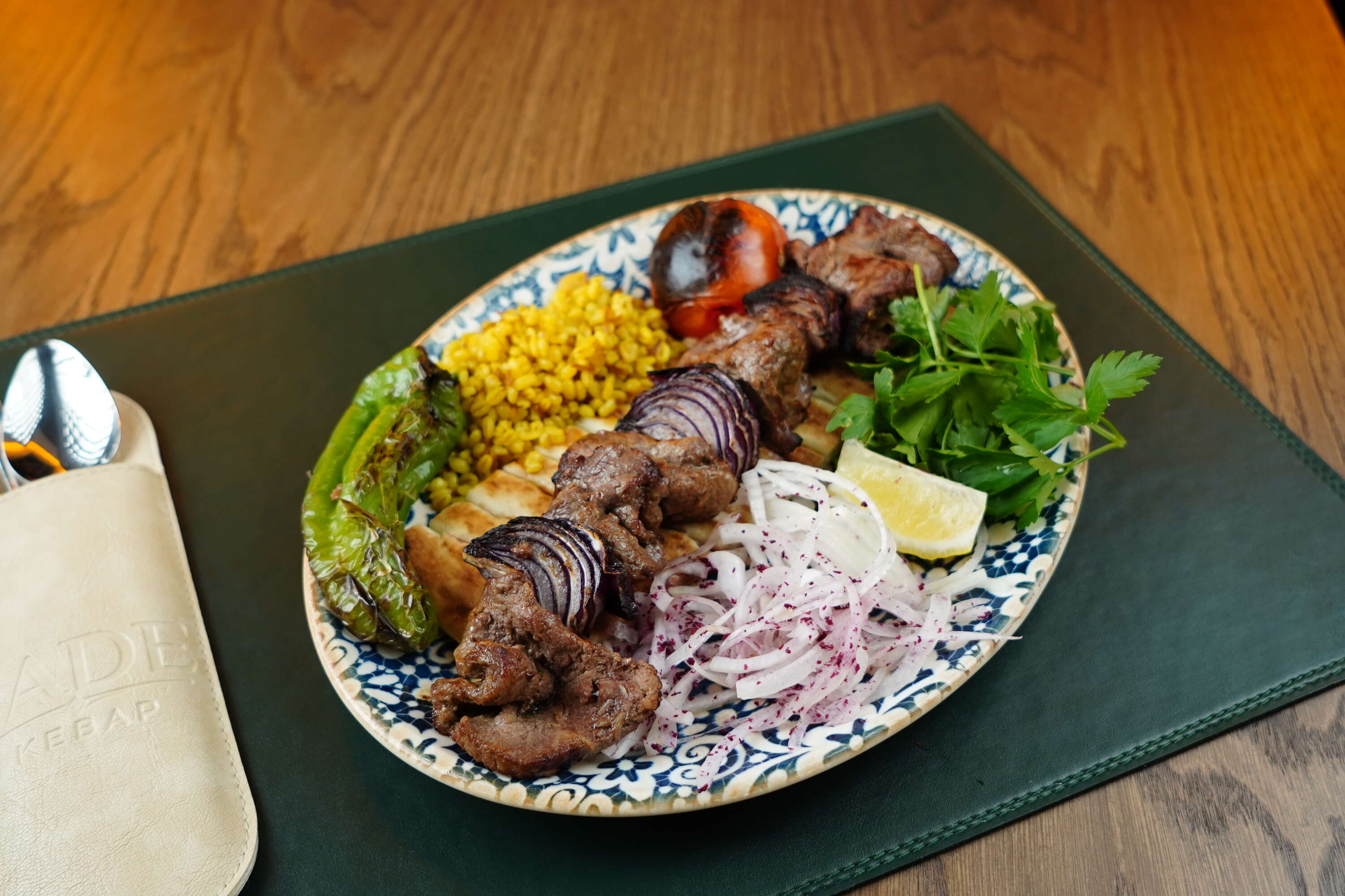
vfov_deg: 36.9
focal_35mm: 36
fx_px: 1345
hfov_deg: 53.1
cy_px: 448
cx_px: 672
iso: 640
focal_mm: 24
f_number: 4
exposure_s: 1/125
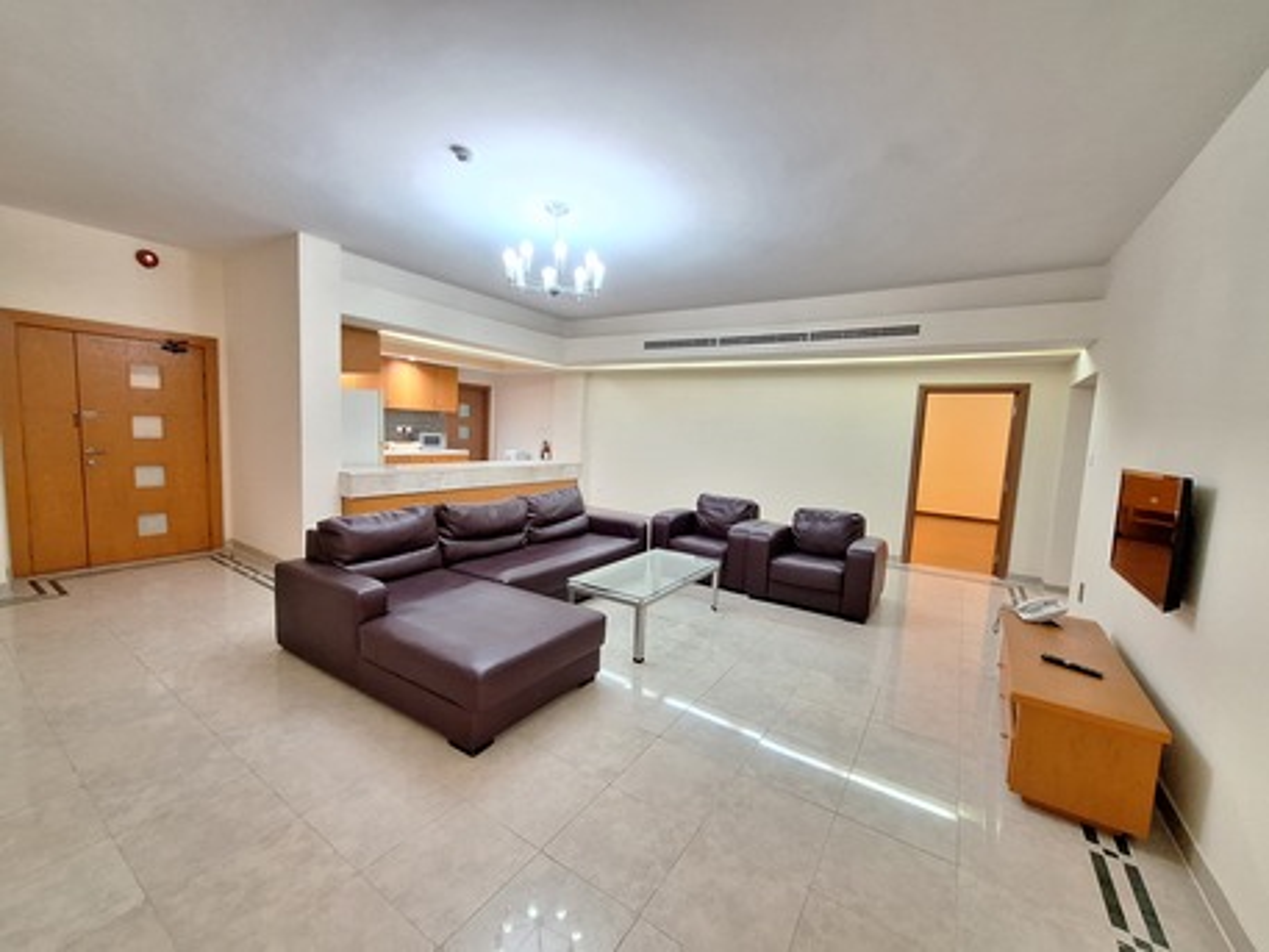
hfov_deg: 106.2
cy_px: 476
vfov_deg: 89.9
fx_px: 477
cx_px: 634
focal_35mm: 13
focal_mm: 1.74
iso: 320
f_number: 2.2
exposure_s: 1/24
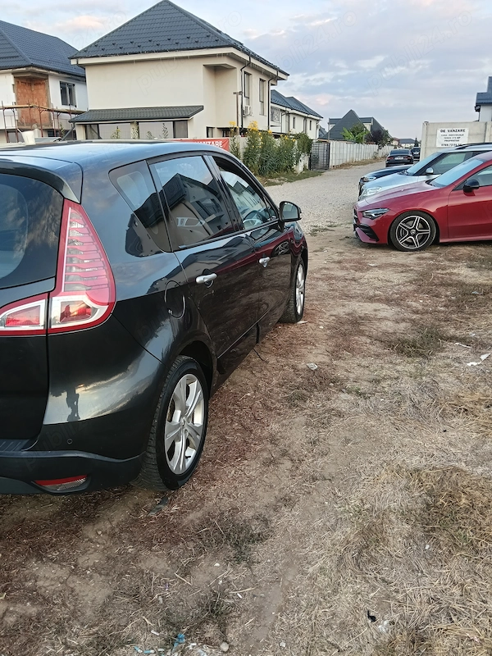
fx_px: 512
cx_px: 246
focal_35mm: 27
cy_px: 328
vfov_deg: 65.3
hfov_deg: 51.4
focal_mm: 3.98
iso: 125
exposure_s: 1/100
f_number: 1.8
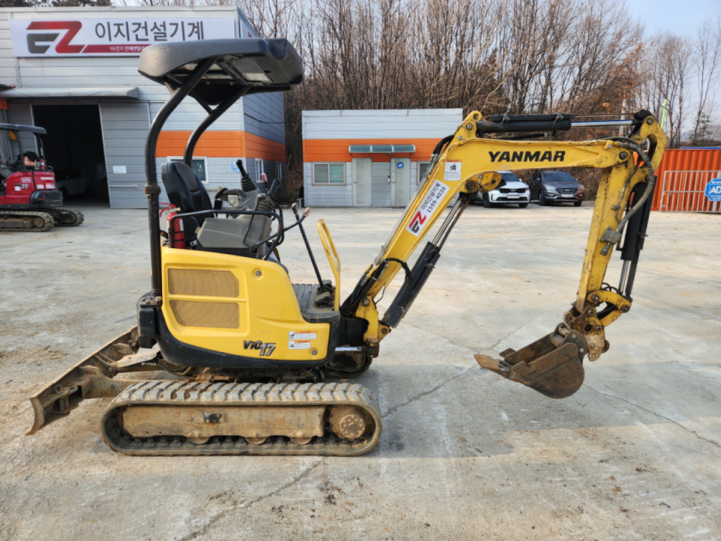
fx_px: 479
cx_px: 360
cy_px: 270
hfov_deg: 73.9
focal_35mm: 23
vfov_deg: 58.9
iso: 20
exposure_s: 1/525
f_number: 1.8
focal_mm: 5.4
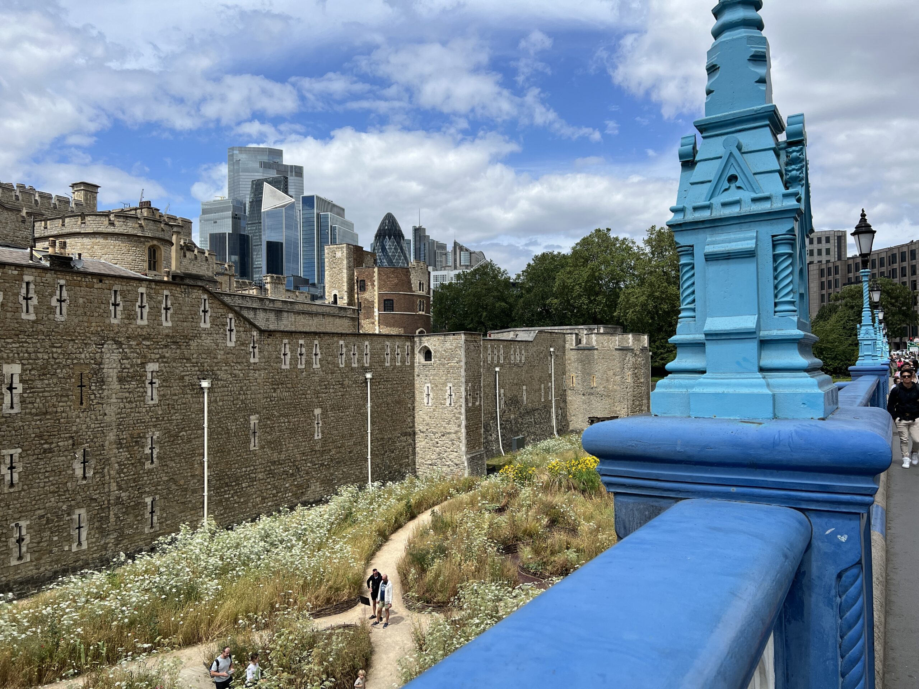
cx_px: 460
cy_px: 344
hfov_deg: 67.3
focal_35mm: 26
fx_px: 690
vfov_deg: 53.1
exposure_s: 1/5587
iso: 50
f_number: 1.5
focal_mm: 5.7
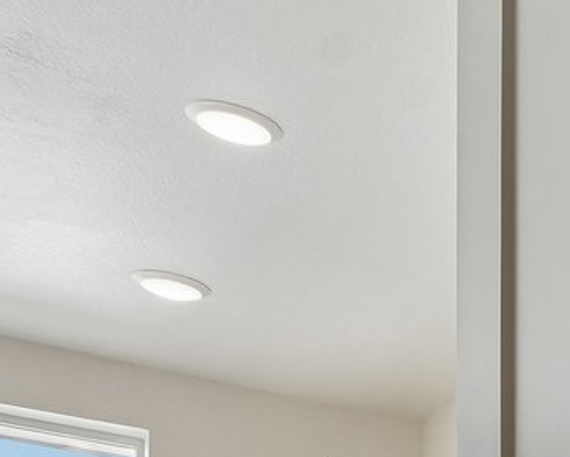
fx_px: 1401
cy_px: 956
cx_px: 1334
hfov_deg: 15.0
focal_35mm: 83
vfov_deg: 14.7
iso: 100
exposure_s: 1/15
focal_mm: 10
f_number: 8
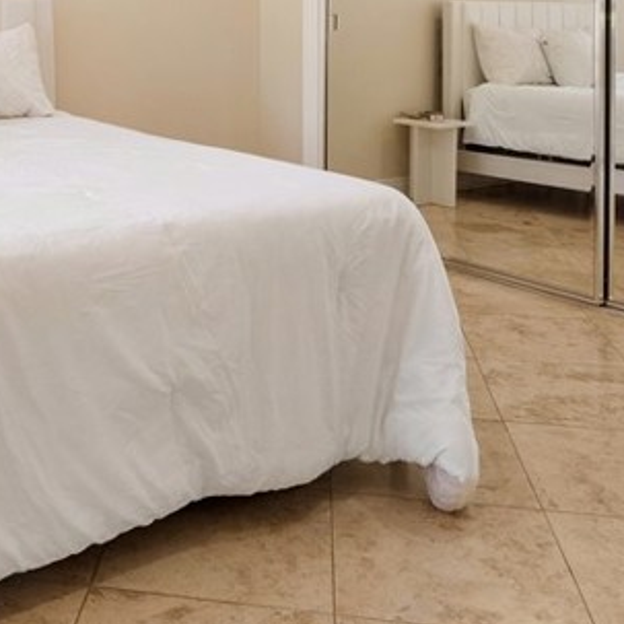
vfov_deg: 33.5
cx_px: 136
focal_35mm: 46
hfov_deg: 35.7
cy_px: -9
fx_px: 938
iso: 320
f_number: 9
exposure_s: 1/30
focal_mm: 16
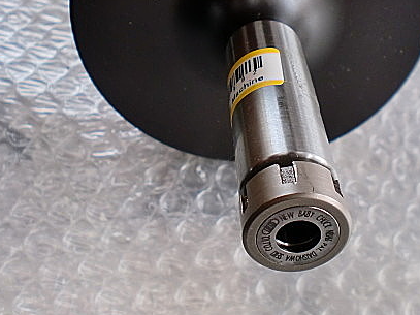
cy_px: 113
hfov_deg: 34.8
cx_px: 252
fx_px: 667
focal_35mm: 55
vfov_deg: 26.4
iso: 64
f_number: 3.1
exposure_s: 1/100
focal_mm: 6.3
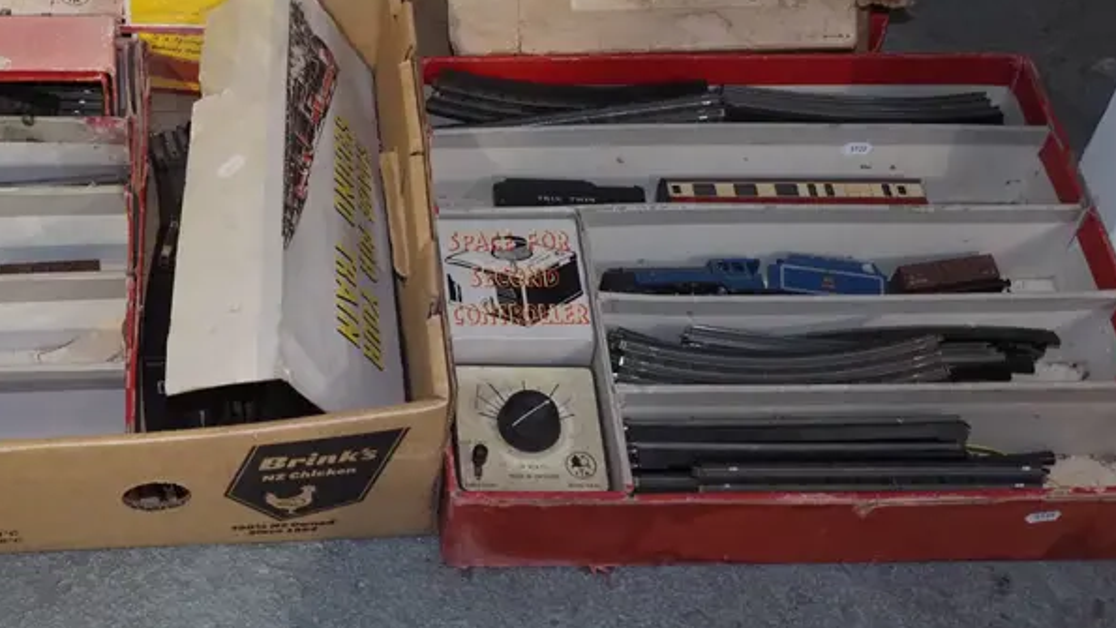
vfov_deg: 19.5
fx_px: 1776
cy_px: 11
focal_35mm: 60
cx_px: 289
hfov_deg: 34.2
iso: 2000
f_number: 5.6
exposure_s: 1/60
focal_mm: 16
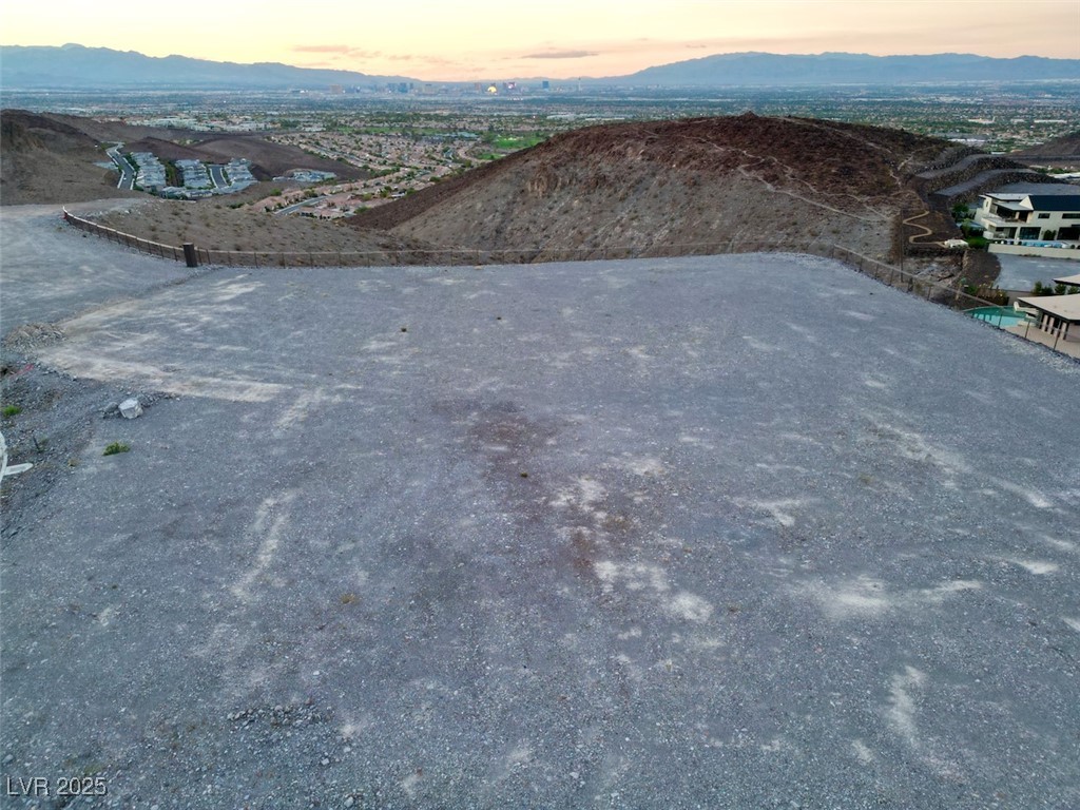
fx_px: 749
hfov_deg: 71.6
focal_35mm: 24
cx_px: 540
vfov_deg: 56.8
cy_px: 405
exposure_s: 1/125
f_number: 1.7
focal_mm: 6.72
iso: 140
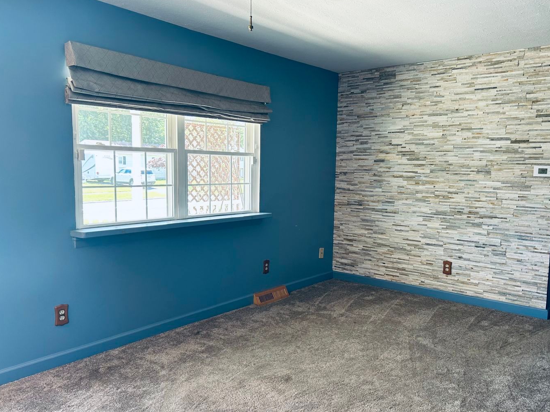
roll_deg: -0.7
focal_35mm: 29
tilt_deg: -7.0
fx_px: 461
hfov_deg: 61.6
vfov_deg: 48.2
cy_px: 220
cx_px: 291
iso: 64
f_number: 1.5
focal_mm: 5.7
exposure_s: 1/60
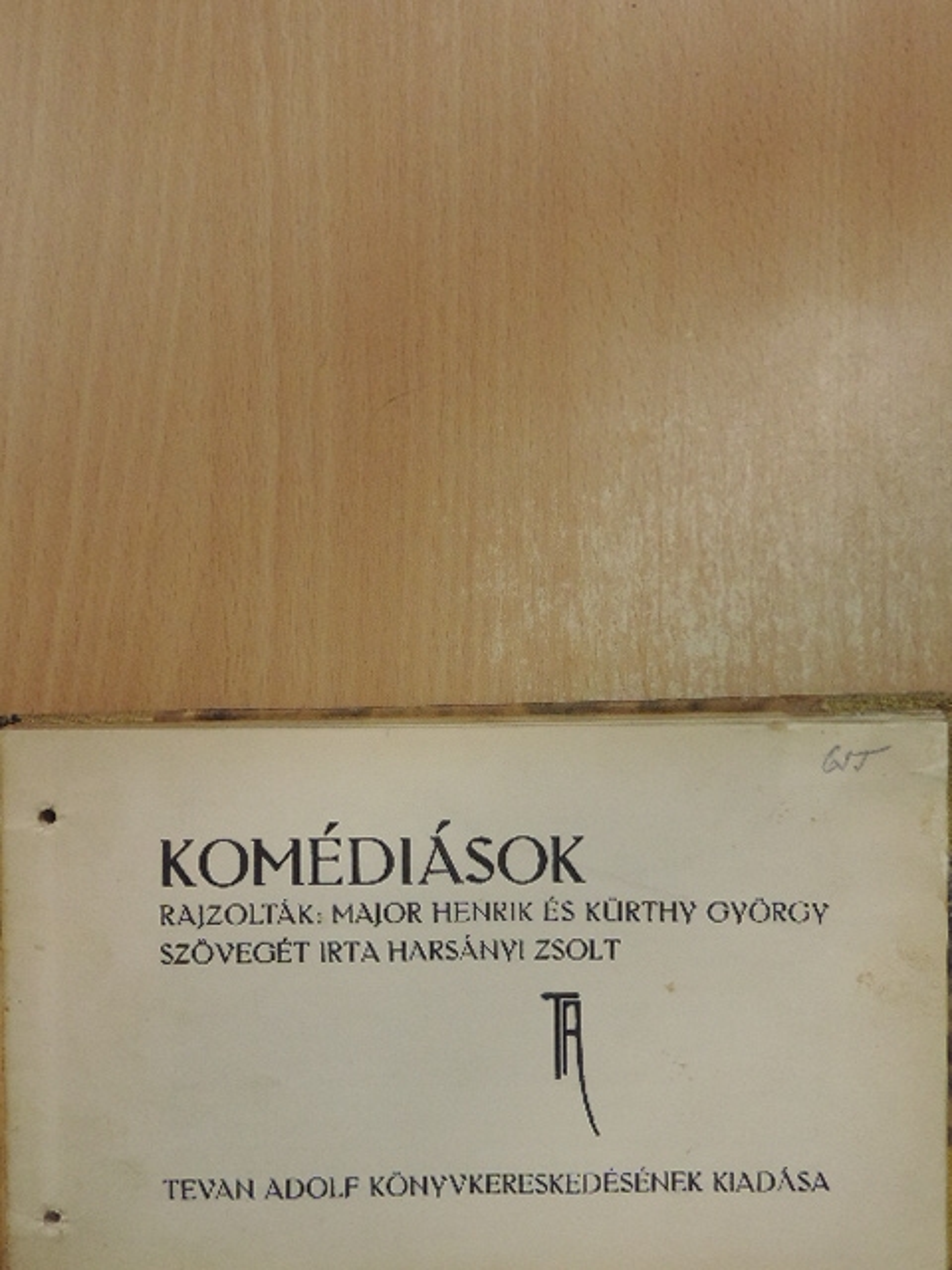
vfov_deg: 46.8
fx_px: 1467
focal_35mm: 40
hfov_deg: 36.0
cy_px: 635
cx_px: 476
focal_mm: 7.1
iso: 800
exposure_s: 1/100
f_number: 3.3
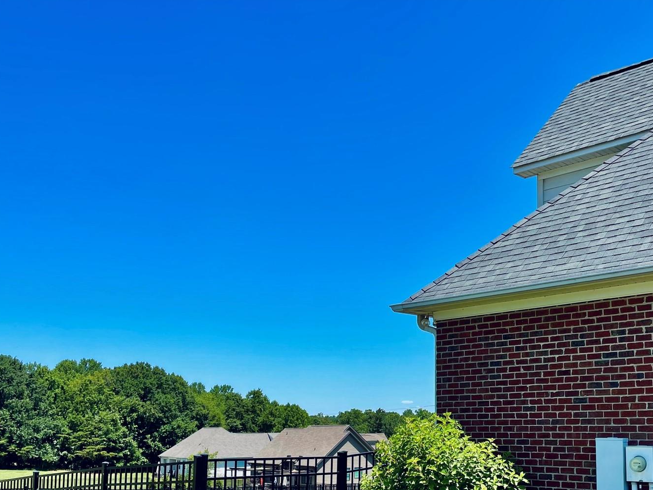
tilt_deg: +5.1
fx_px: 754
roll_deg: +1.1
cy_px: 371
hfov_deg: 45.7
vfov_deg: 35.1
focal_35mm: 40
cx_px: 464
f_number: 1.6
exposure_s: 1/2257
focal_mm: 4.2
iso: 32
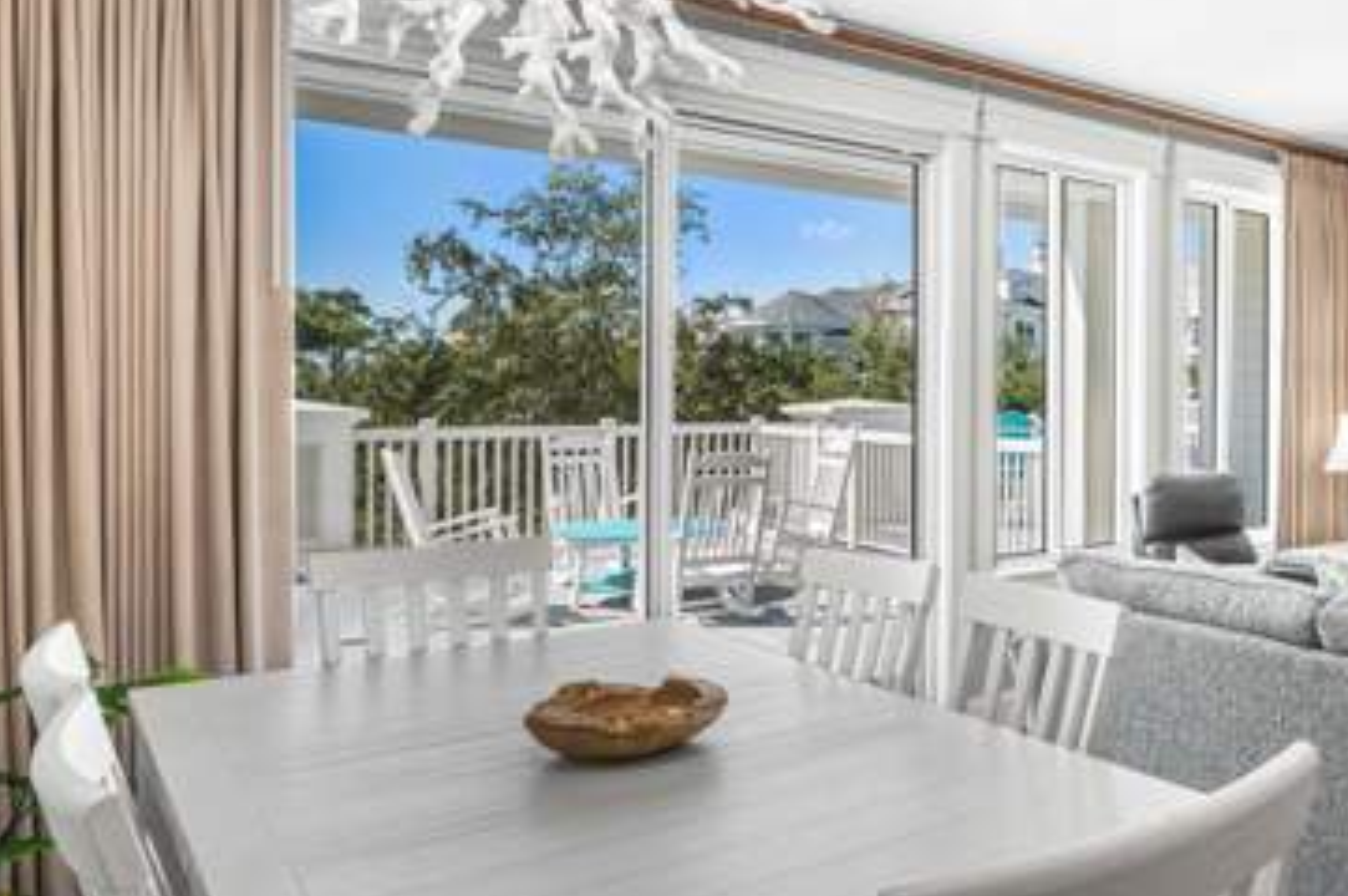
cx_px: 1206
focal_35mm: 31
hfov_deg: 53.1
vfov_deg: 42.2
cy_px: 426
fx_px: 1160
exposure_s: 1/3
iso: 125
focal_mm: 14
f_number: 7.1
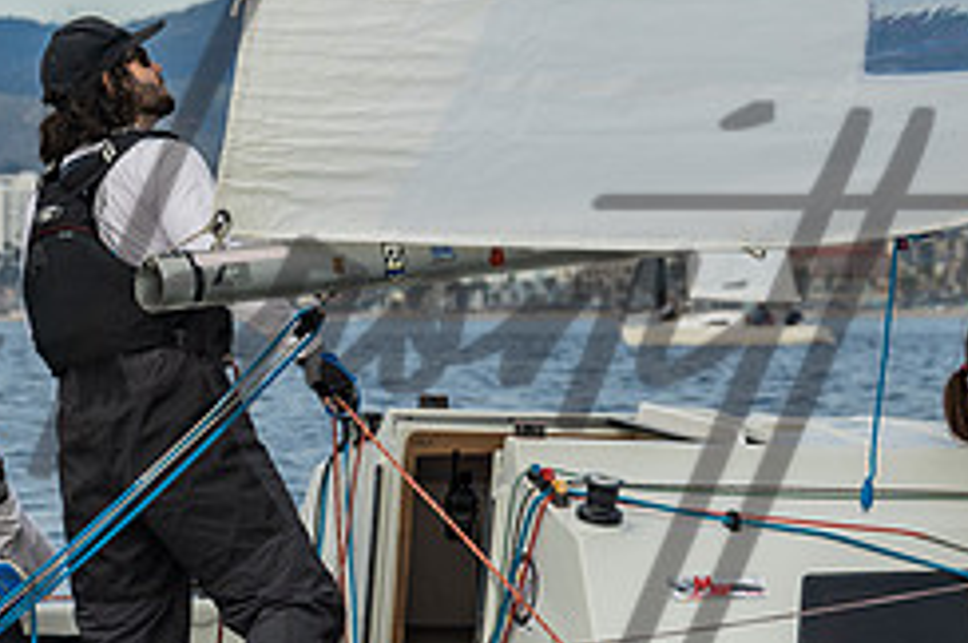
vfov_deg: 4.0
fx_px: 9157
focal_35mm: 341
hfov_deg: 6.0
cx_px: -49
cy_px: 6
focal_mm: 98
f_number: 6.3
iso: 100
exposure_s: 1/1000
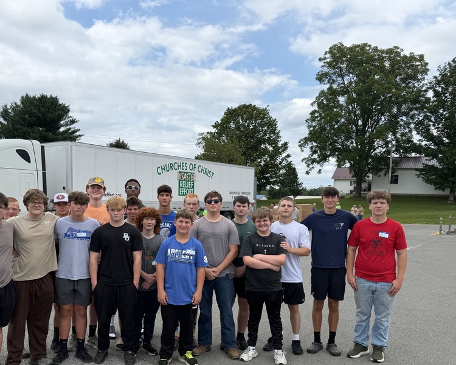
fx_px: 432
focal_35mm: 32
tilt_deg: -5.1
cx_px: 183
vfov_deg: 45.3
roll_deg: -1.3
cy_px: 232
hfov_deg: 55.3
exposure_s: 1/3279
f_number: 1.78
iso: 80
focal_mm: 6.76
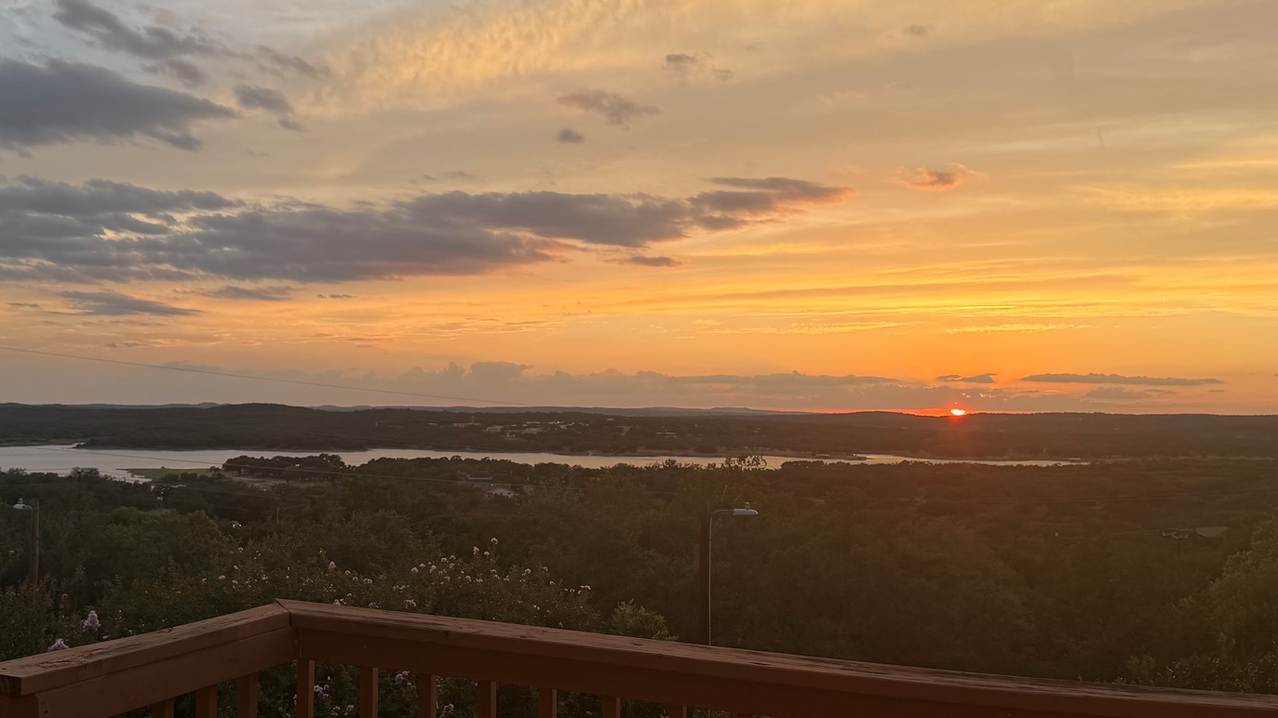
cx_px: 513
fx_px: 1321
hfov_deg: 51.3
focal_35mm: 39
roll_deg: -1.1
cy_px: 404
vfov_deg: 30.4
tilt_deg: +0.3
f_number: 1.78
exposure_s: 1/728
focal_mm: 6.76
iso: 80
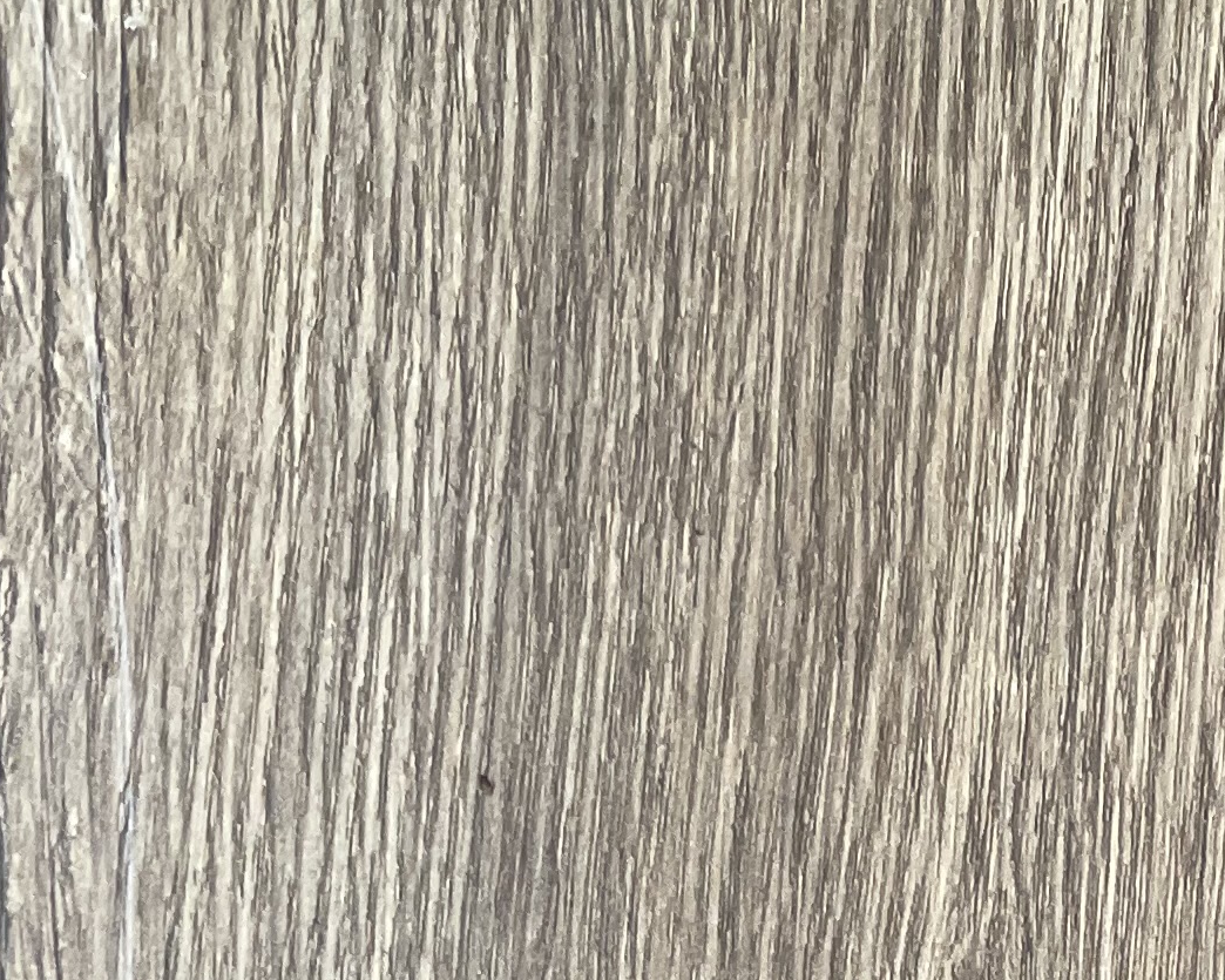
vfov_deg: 14.7
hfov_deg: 19.1
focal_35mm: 98
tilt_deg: -83.4
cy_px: 1451
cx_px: 1171
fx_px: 3553
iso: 80
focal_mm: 4.2
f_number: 1.6
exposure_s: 1/121
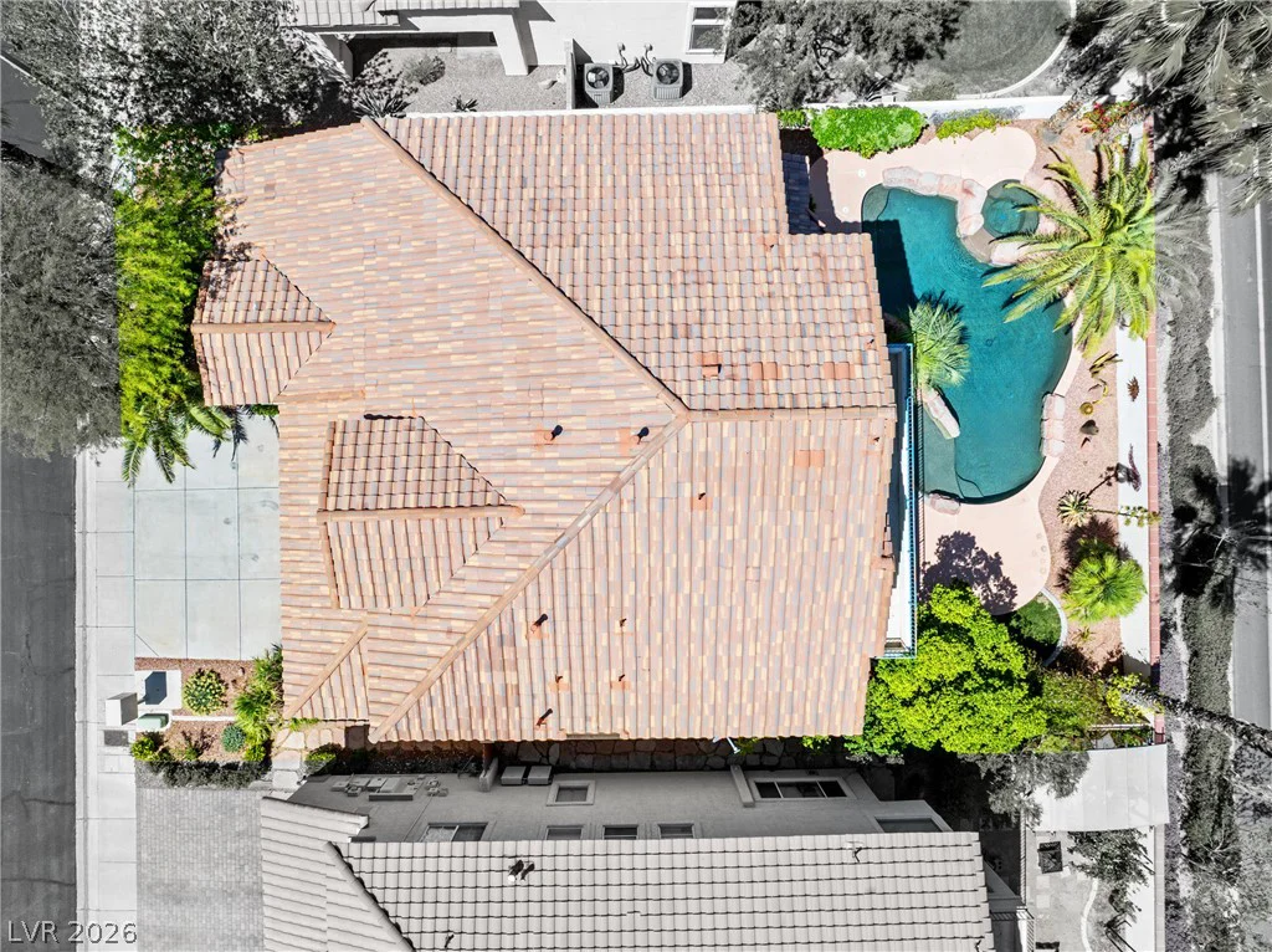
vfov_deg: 56.7
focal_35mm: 24
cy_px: 476
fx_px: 881
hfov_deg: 71.6
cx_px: 636
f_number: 2.8
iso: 100
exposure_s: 1/320
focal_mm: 12.29
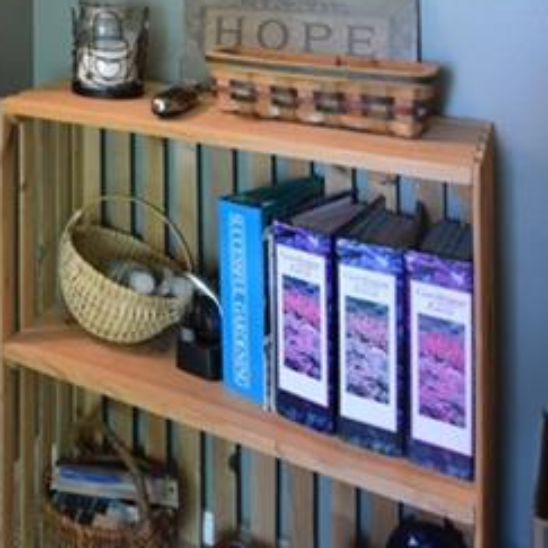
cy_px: -90
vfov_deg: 33.0
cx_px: -83
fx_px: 770
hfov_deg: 33.2
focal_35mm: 43
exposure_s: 1/15
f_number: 4.5
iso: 1250
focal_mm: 8
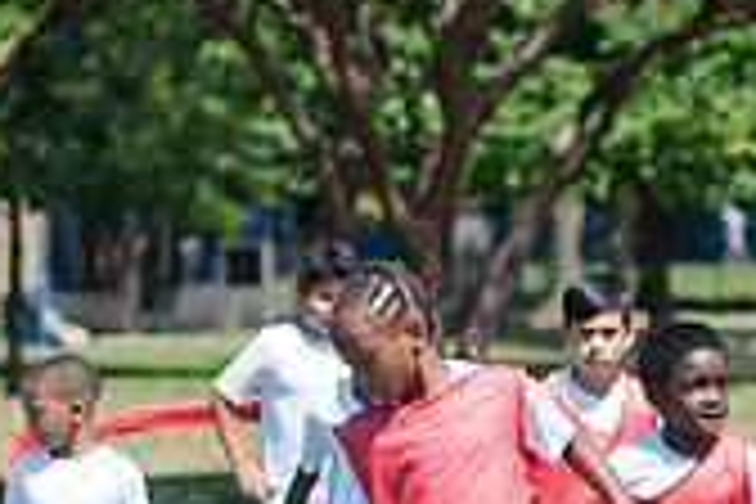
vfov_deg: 2.4
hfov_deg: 3.5
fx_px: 12221
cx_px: 442
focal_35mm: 582
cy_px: 923
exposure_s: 1/1250
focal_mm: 120
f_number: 4
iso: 200
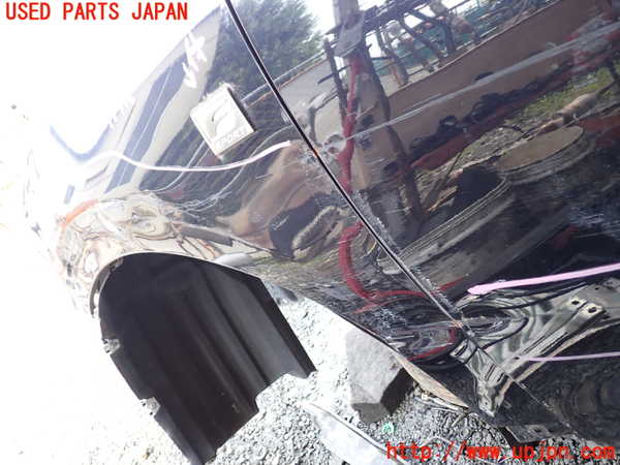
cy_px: 232
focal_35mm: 30
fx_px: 537
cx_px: 310
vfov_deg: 46.8
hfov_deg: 60.0
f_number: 2.3
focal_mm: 5.4
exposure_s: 1/60
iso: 125
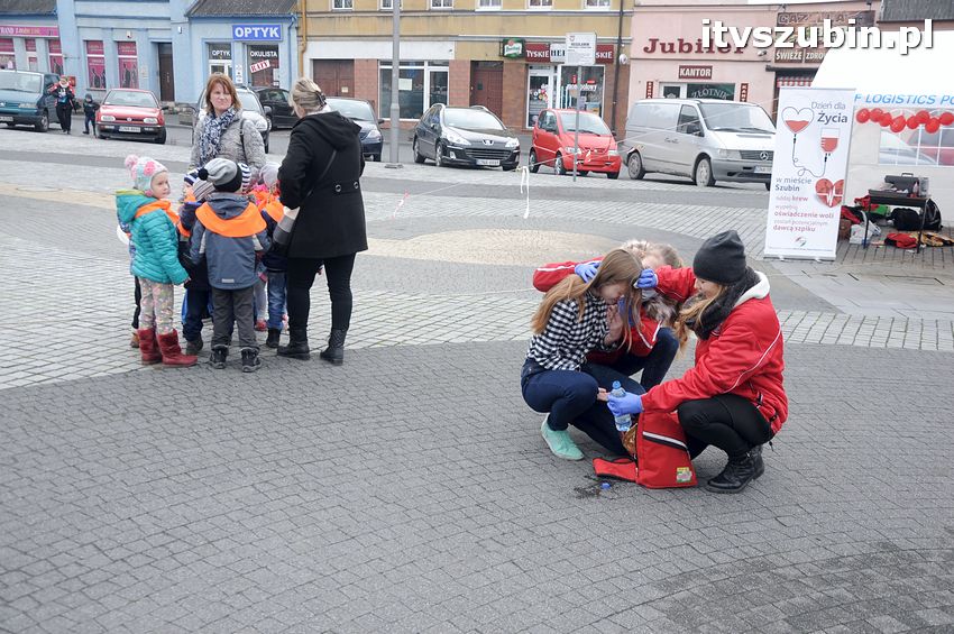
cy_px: 317
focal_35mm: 36
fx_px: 953
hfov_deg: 53.2
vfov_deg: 36.8
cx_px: 477
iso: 200
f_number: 5.6
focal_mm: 24
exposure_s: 1/125
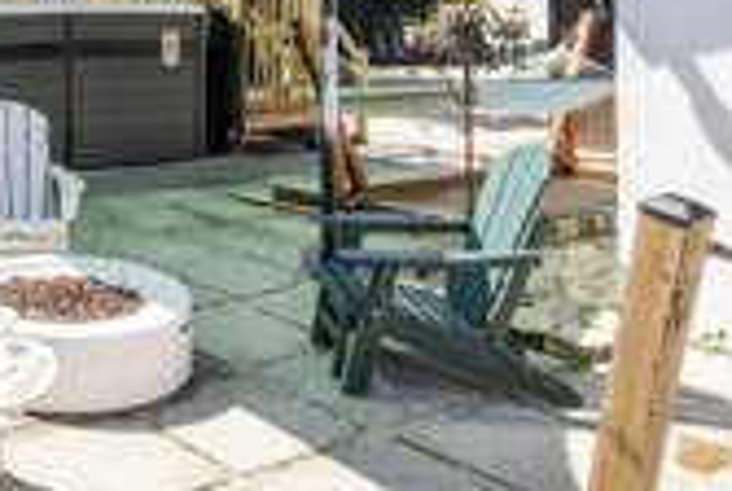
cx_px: -123
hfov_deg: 36.3
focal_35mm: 43
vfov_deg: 29.3
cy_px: 4
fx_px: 876
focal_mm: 10
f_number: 8
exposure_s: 1/250
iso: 100
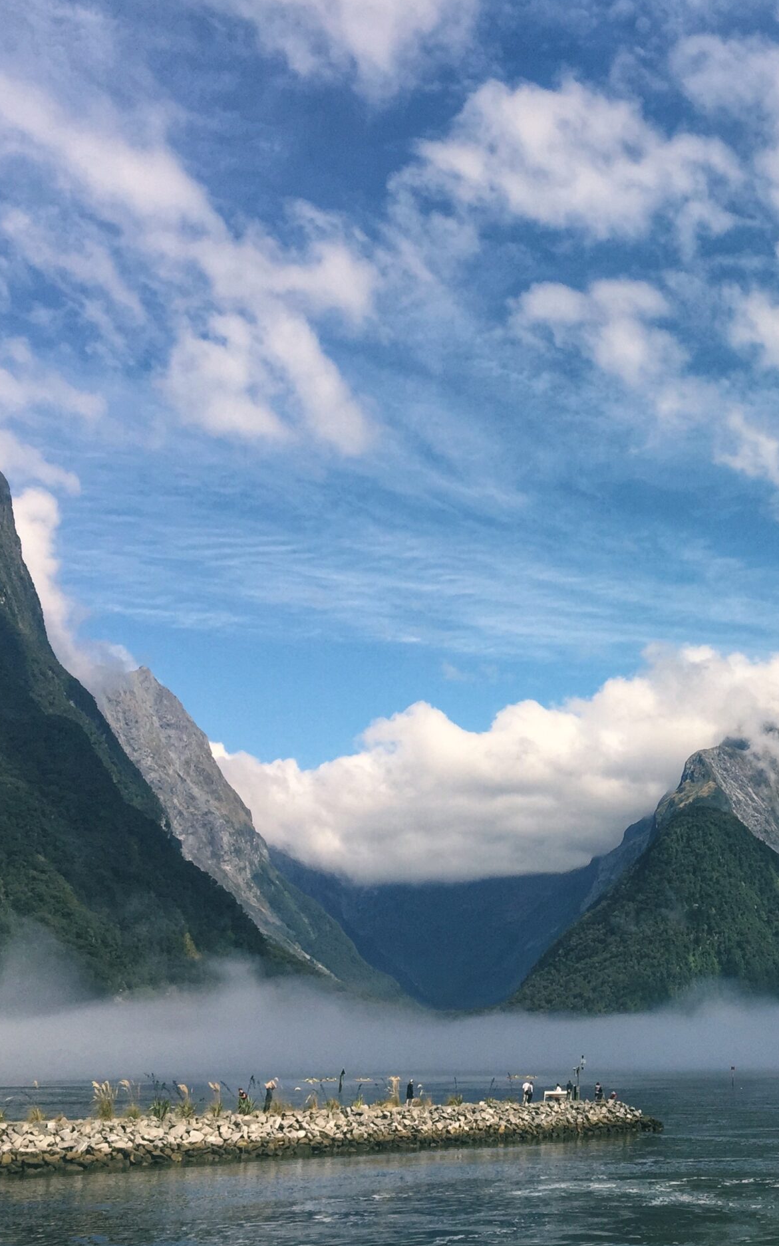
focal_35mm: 42
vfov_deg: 47.2
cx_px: 750
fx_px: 1427
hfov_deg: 28.9
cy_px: 614
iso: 32
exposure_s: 1/2825
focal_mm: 4.15
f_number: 2.2
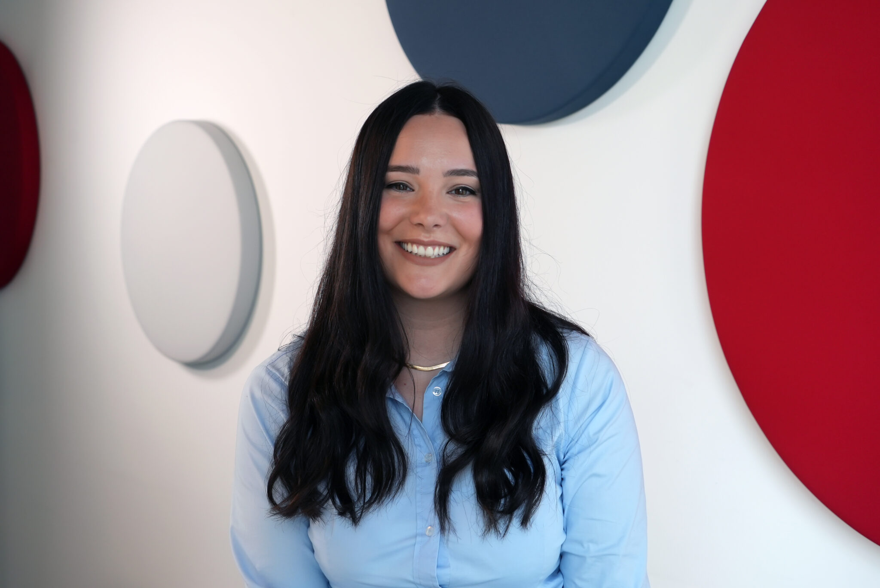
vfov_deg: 25.1
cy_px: 294
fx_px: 1321
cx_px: 440
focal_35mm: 54
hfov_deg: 36.9
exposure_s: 1/100
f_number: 6.3
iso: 800
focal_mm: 54
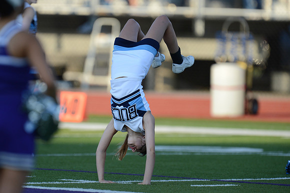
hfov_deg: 3.7
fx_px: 4431
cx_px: 145
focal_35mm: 550
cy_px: 96
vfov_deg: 2.5
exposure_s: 1/3200
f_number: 4
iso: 800
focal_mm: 550
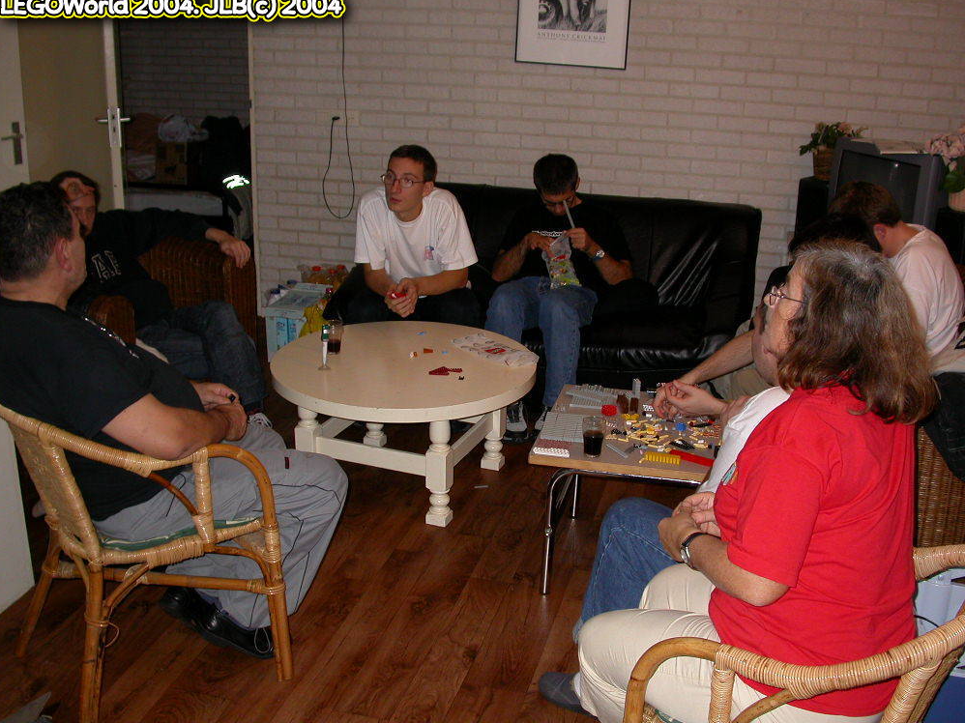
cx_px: 485
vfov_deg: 36.8
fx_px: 1087
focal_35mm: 39
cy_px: 360
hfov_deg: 47.9
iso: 100
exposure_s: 1/60
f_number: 2.6
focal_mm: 7.85
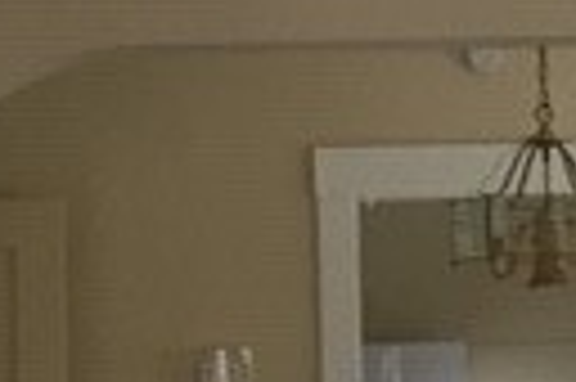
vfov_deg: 9.1
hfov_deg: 13.5
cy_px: 166
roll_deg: +1.4
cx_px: 513
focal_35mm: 151
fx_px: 2413
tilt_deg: +4.3
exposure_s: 1/15
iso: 100
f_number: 2.2
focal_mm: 4.15
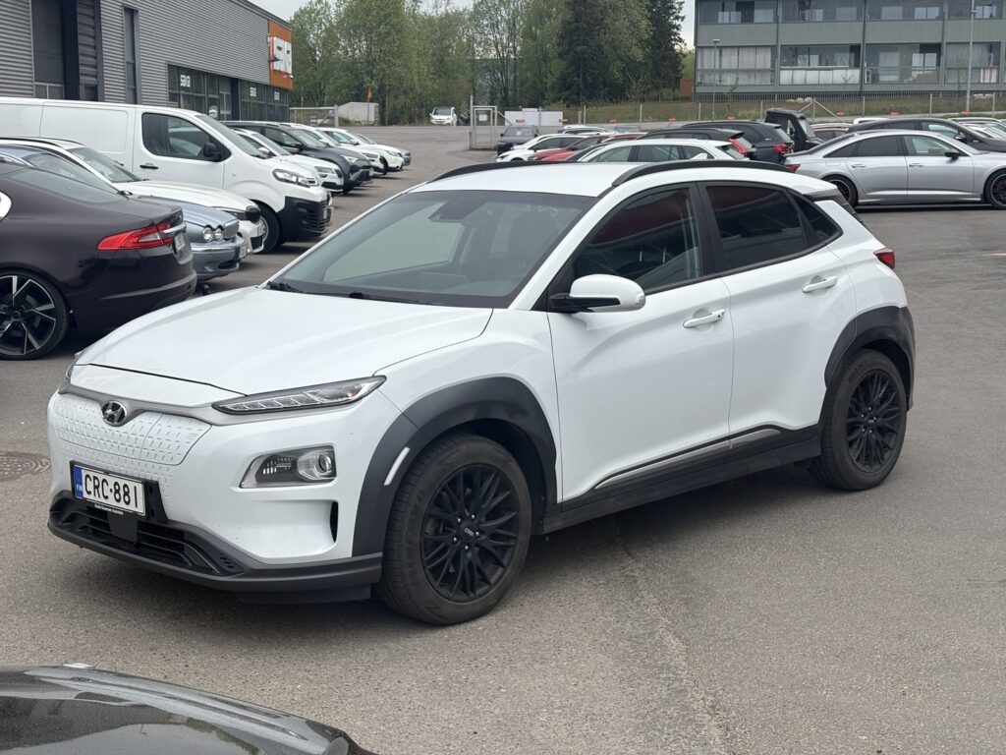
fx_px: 1511
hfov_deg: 36.8
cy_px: 378
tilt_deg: -8.8
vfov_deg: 28.0
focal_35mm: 52
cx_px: 503
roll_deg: +0.2
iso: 32
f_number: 1.6
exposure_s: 1/1339
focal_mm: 5.96
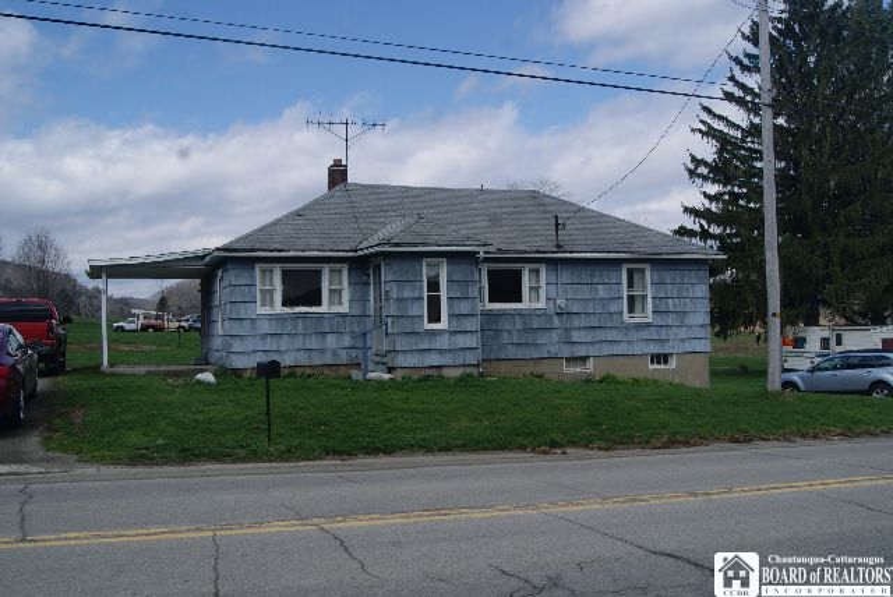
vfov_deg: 36.9
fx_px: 894
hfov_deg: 53.1
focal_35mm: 36
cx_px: 446
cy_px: 298
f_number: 10
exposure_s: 1/200
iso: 100
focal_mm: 24
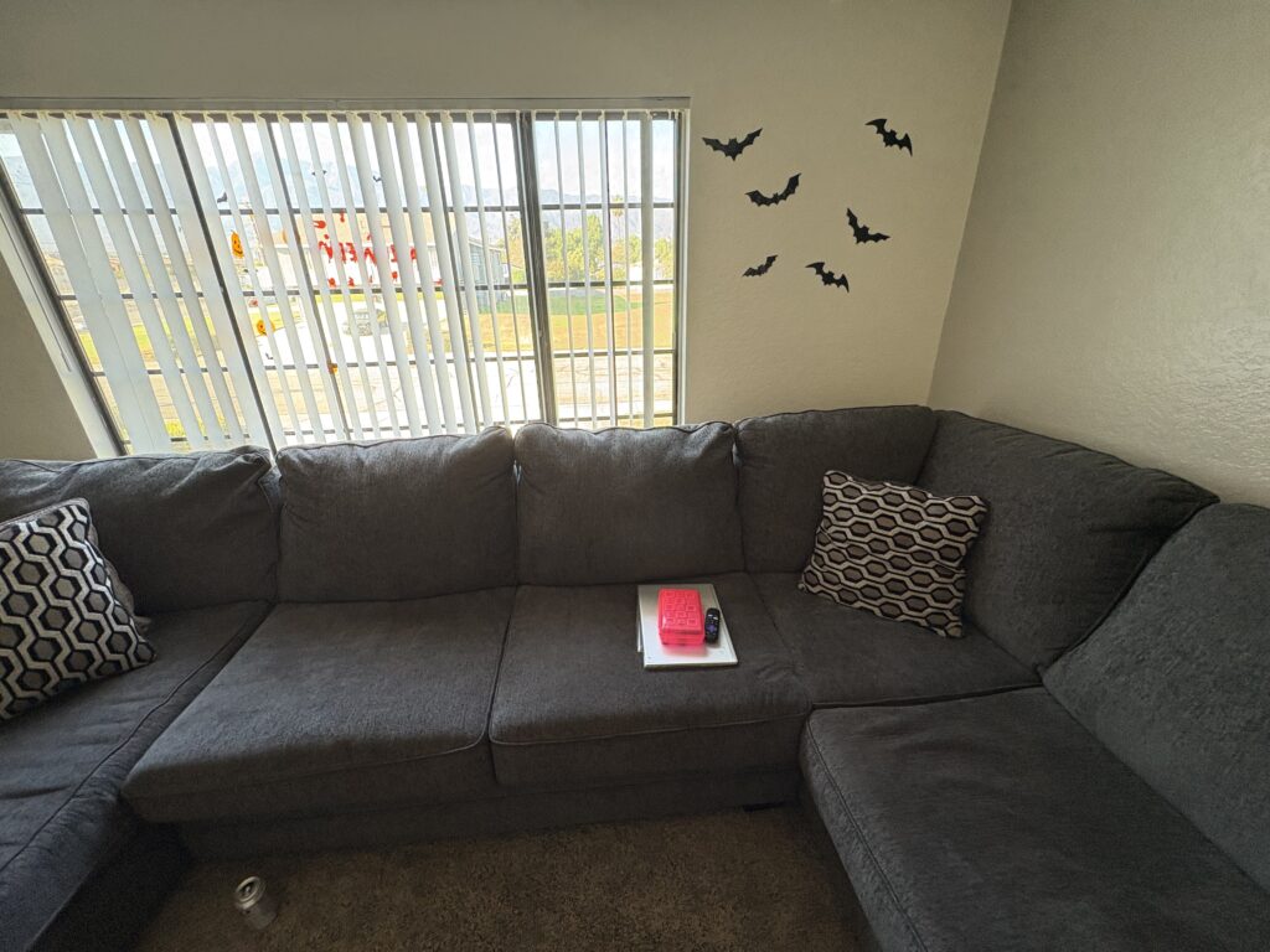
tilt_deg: -21.7
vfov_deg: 85.7
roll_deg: +2.2
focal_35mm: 14
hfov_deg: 102.1
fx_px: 514
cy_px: 476
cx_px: 635
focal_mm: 2.22
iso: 250
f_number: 2.2
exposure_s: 1/60
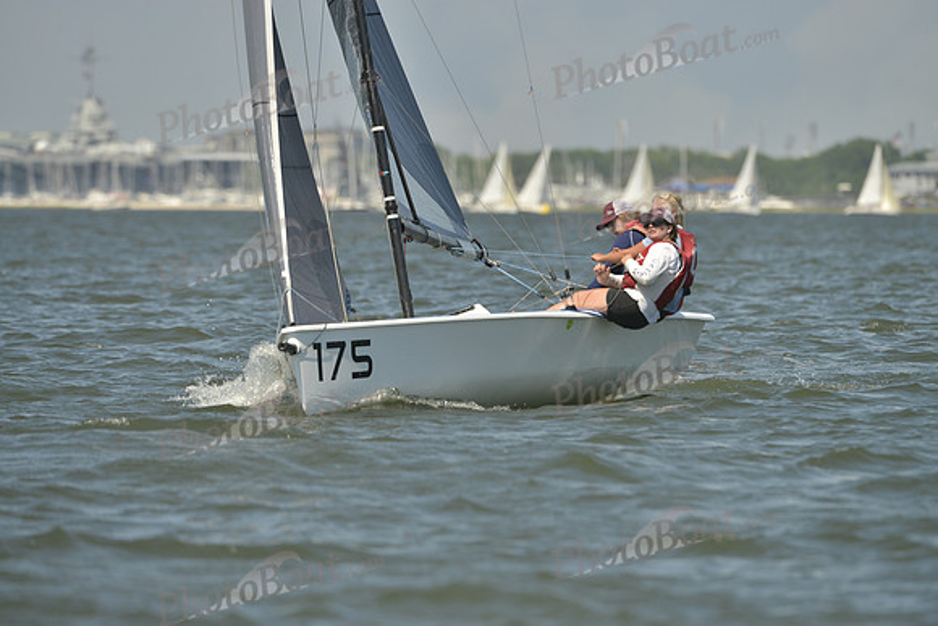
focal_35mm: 400
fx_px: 10424
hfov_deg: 5.2
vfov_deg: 3.4
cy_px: 313
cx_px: 469
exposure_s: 1/1600
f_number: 7.1
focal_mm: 400
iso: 280
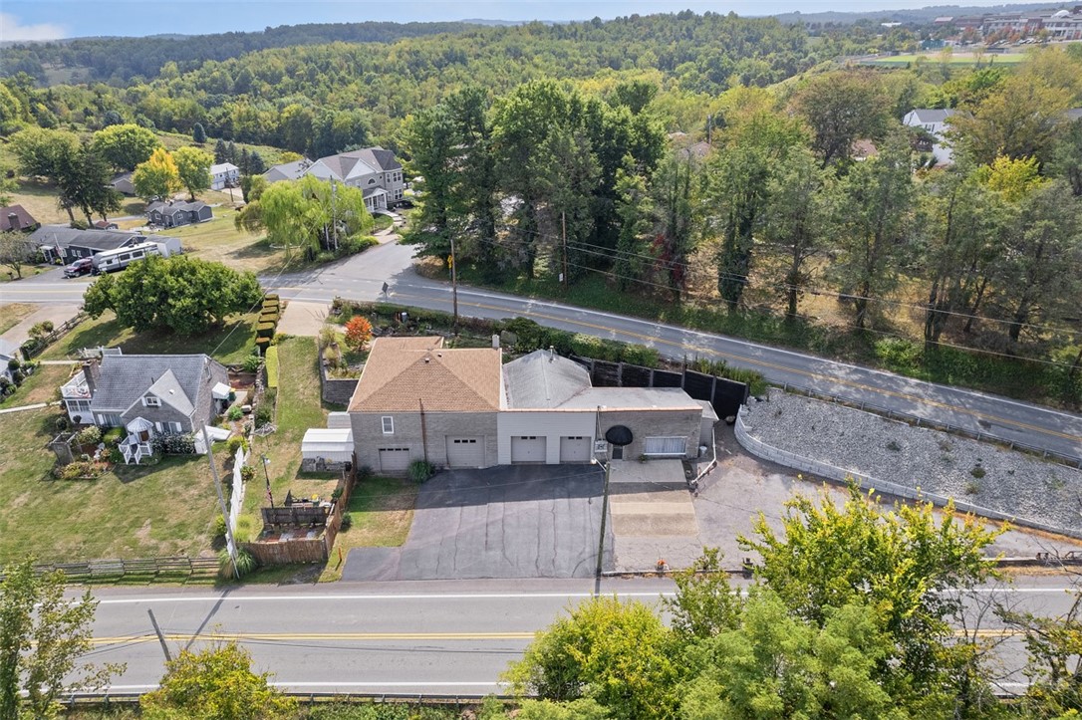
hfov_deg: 78.6
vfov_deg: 57.2
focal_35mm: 22
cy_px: 360
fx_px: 661
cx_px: 541
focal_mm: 8.38
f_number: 2.8
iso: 140
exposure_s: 1/1500
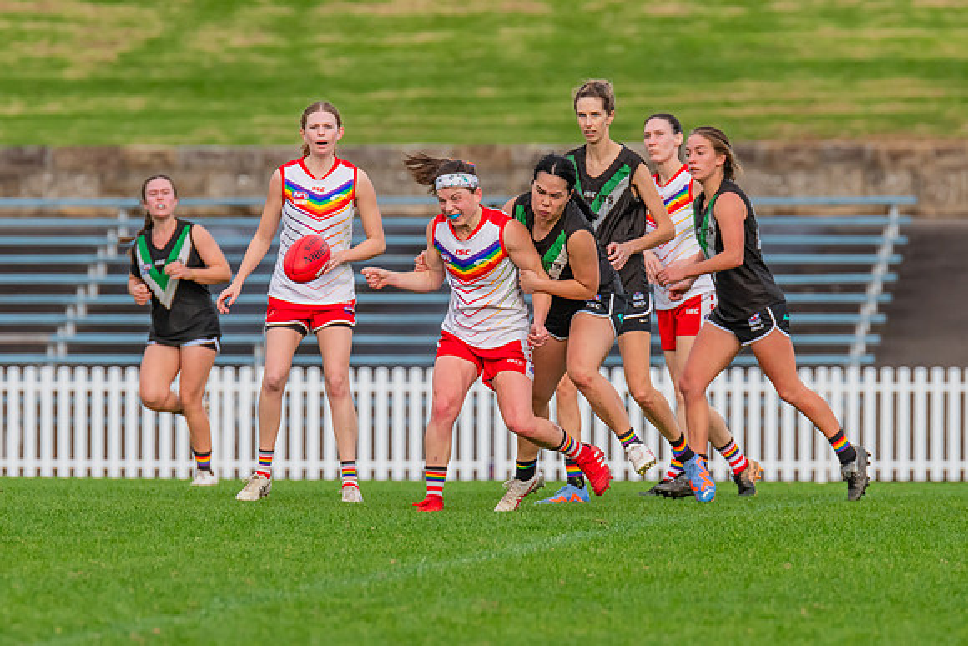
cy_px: 307
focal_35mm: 607
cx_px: 435
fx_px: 16319
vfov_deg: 2.3
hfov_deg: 3.4
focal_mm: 420
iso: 800
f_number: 7.1
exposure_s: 1/1000
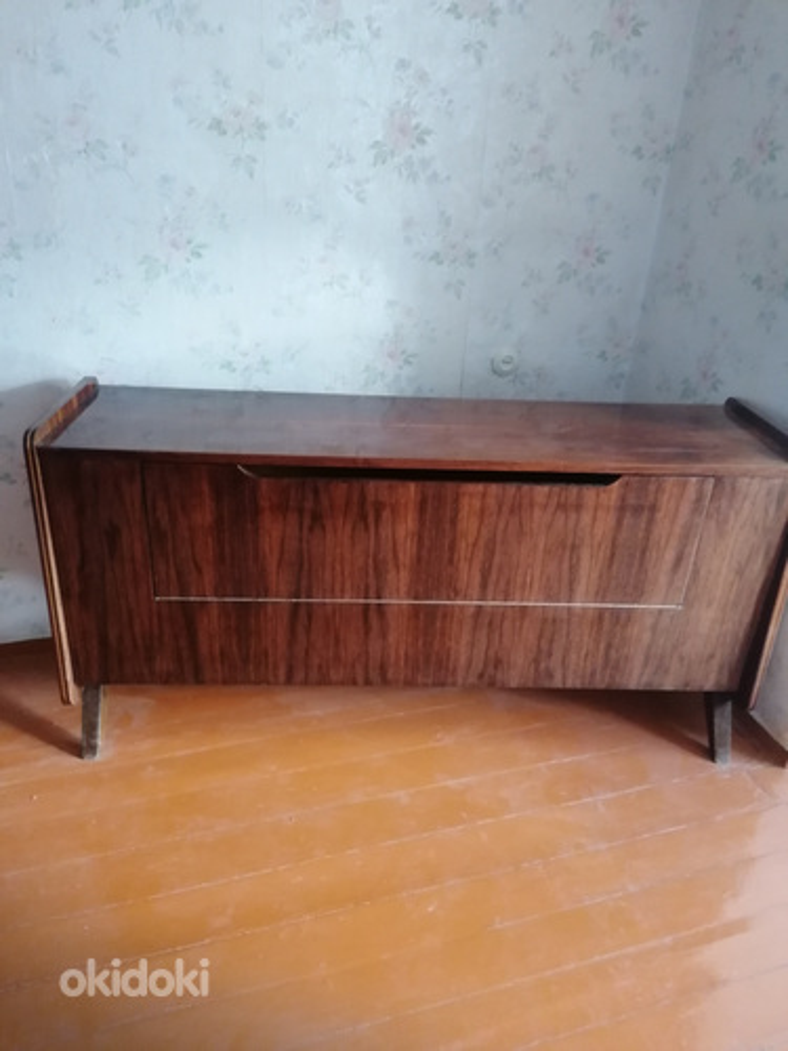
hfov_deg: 51.4
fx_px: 820
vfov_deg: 65.3
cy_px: 526
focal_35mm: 27
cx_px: 394
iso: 1000
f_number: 1.8
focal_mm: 4.75
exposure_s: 1/16.7
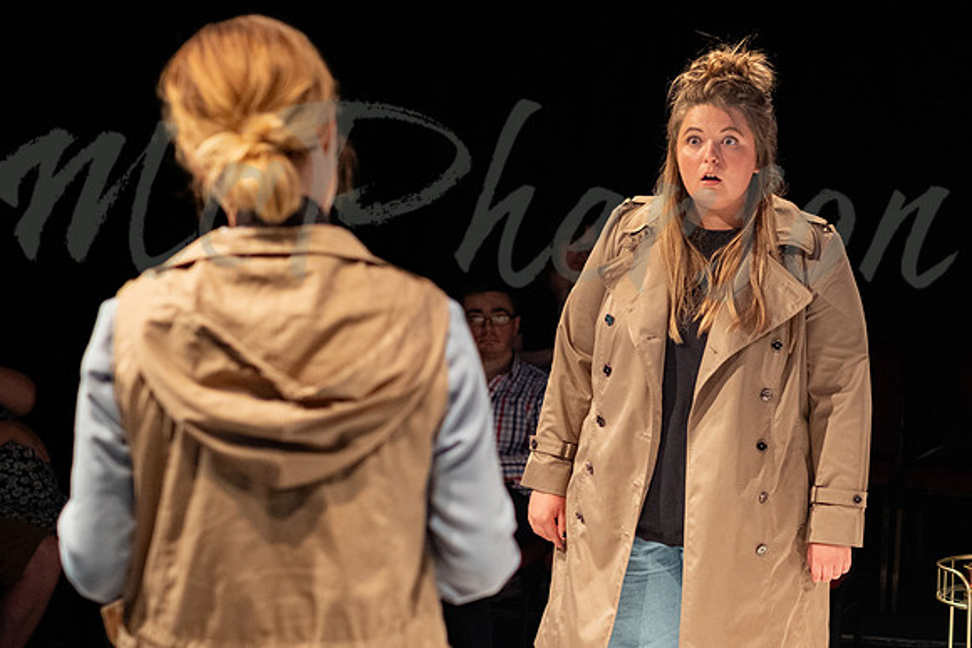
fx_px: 2228
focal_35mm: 83
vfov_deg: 16.6
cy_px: 364
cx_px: 649
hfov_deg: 24.5
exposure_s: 1/250
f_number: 2.2
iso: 1600
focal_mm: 35
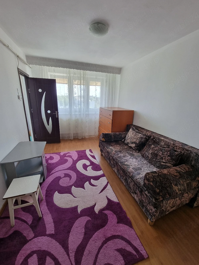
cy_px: 132
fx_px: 100
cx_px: 100
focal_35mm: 13
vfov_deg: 106.2
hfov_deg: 89.9
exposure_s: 1/60.2
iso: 64
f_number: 2.2
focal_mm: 2.2
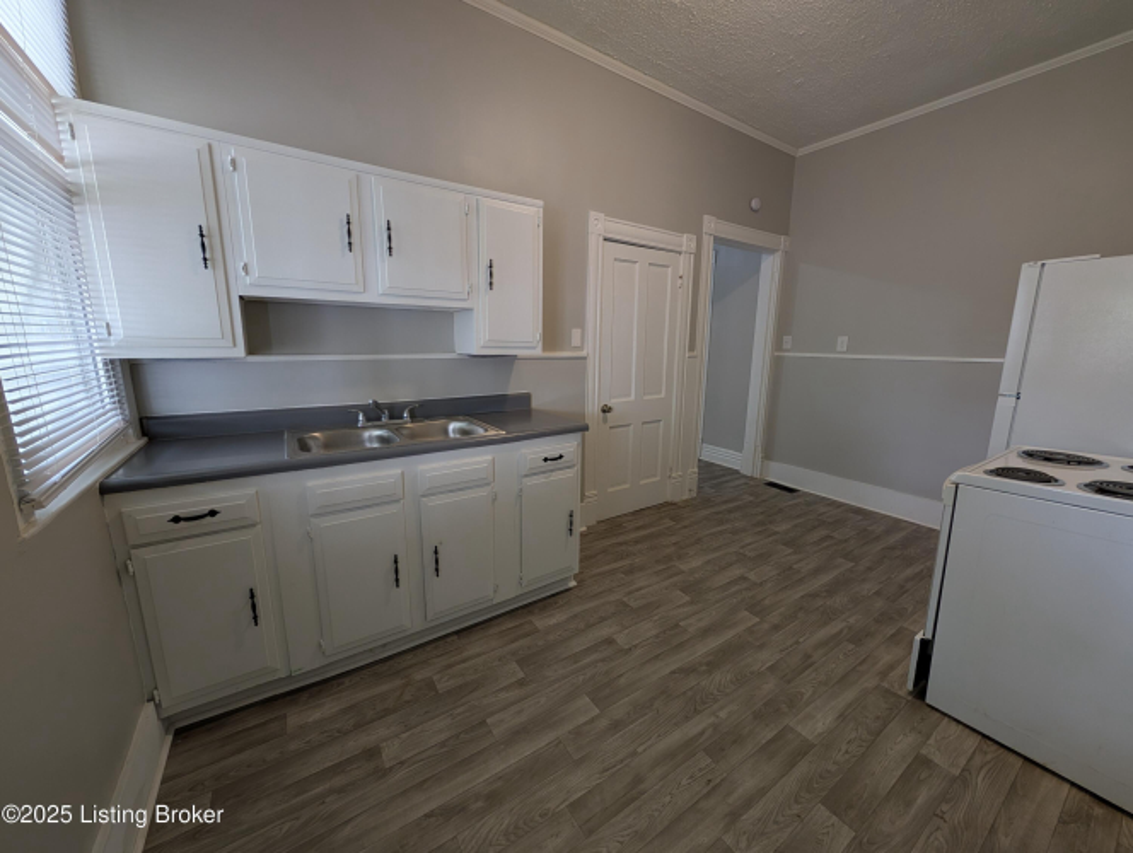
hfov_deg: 110.5
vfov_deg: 94.6
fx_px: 393
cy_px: 426
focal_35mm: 12
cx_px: 566
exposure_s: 1/40
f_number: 1.7
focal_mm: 2.02
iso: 68
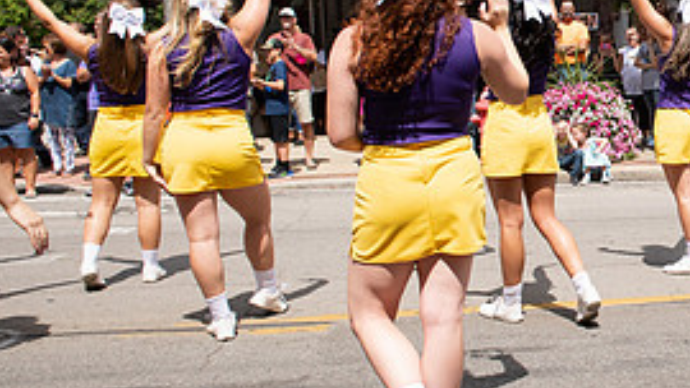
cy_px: 139
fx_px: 988
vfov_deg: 22.2
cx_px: 710
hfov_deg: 34.5
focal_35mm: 54
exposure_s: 1/640
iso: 200
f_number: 6.3
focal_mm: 24
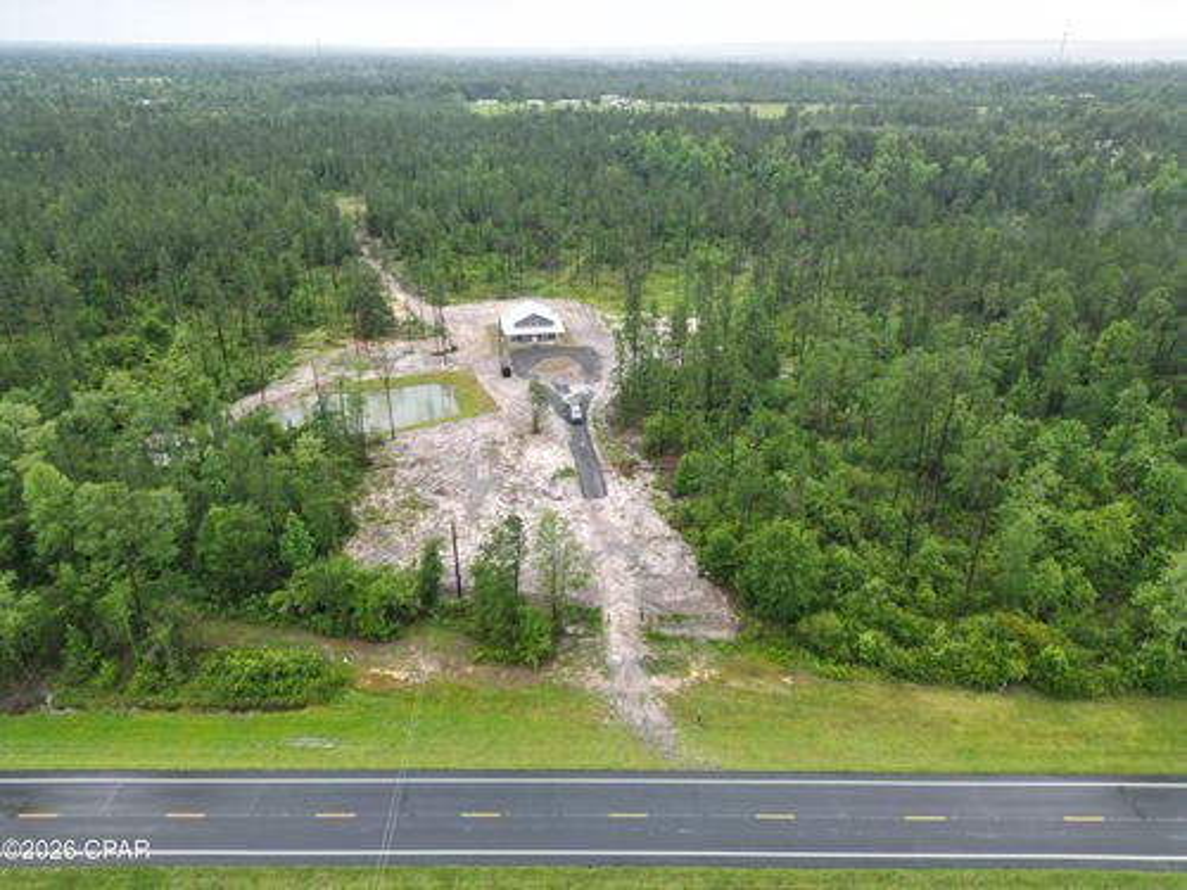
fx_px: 823
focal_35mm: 24
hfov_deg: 71.6
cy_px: 445
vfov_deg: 56.8
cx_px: 594
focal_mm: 6.72
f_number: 1.7
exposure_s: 1/200
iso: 200
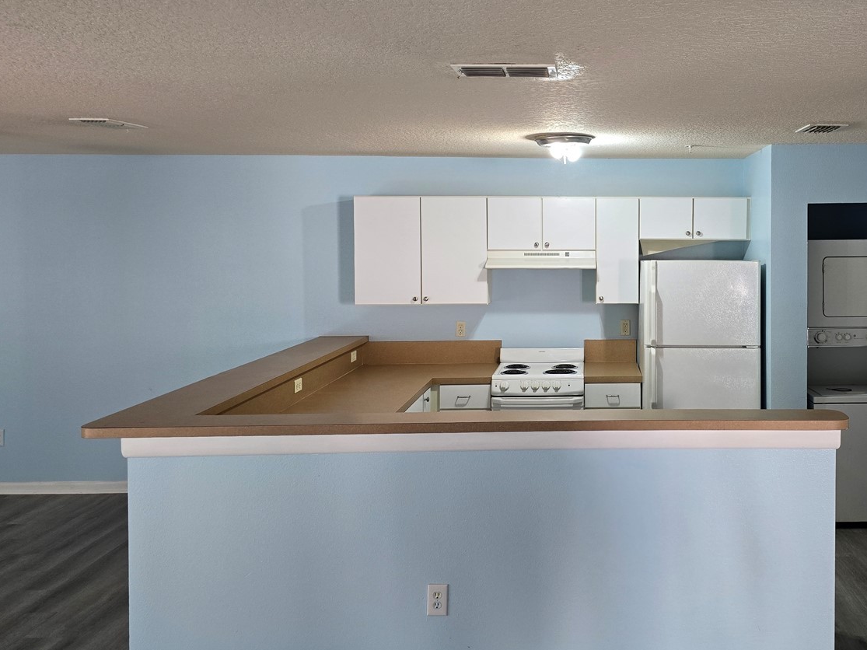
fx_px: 826
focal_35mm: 33
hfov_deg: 53.8
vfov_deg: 42.8
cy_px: 276
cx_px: 604
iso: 160
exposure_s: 1/120
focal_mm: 6.3
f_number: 1.7
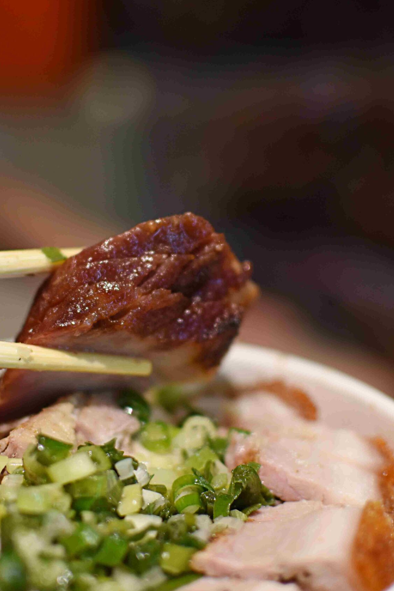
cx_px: 145
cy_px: 297
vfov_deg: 25.4
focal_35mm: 80
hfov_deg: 17.1
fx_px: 1310
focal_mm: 35
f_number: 1.8
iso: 320
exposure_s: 1/250
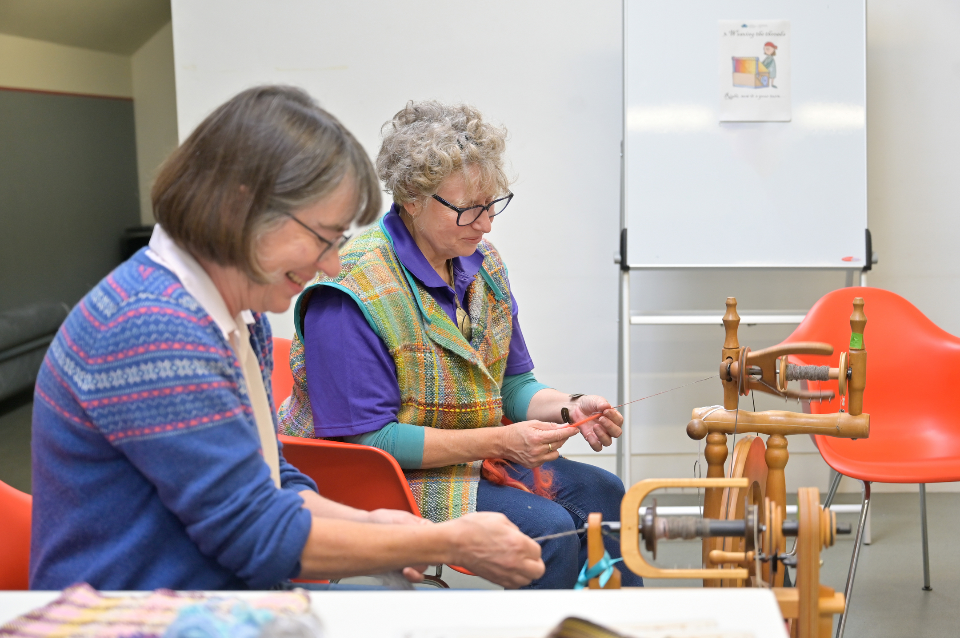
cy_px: 319
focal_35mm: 53
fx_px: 1412
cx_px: 480
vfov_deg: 25.5
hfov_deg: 37.5
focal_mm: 53
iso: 1000
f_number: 4
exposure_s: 1/125
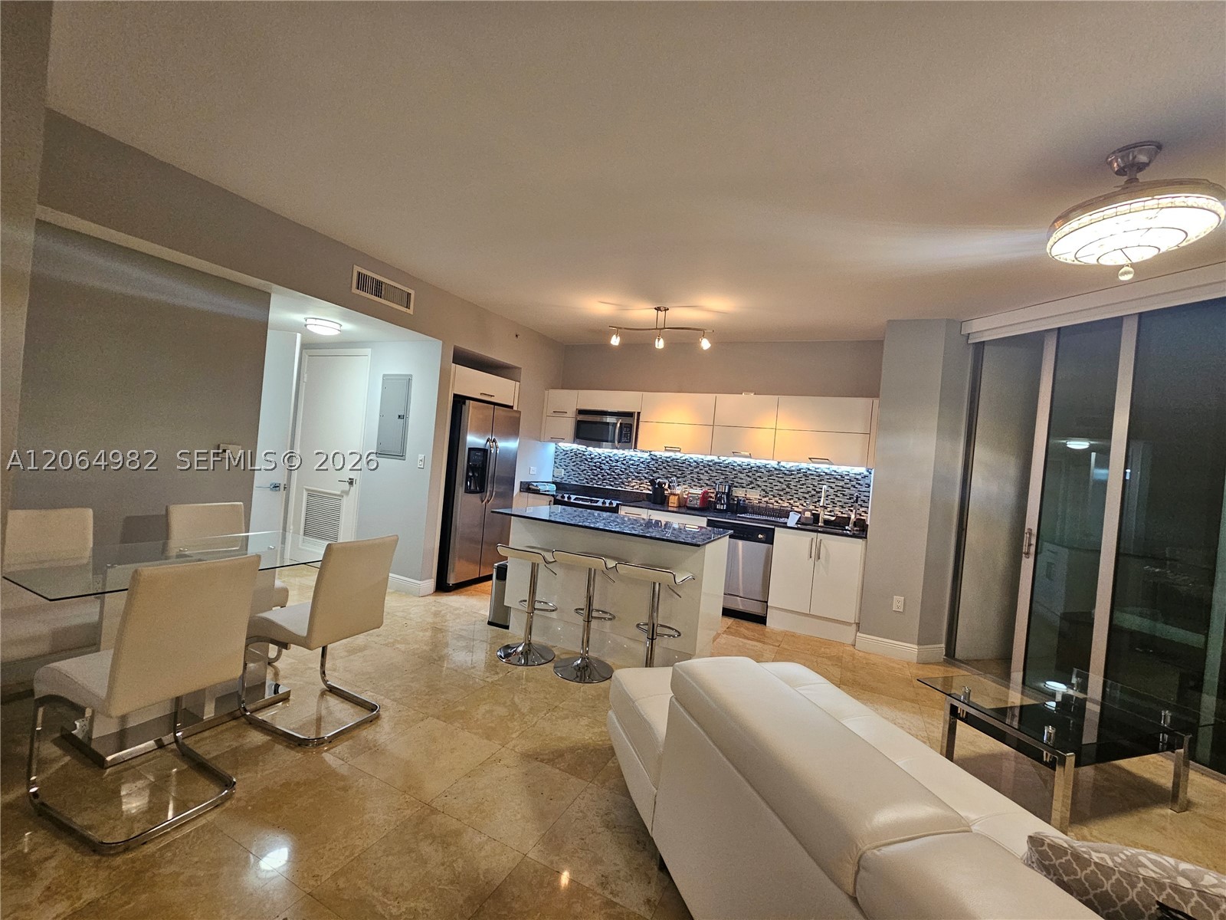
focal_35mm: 13
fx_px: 460
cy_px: 460
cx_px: 613
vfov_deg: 89.9
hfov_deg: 106.2
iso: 320
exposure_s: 1/60
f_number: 2.2
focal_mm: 2.2
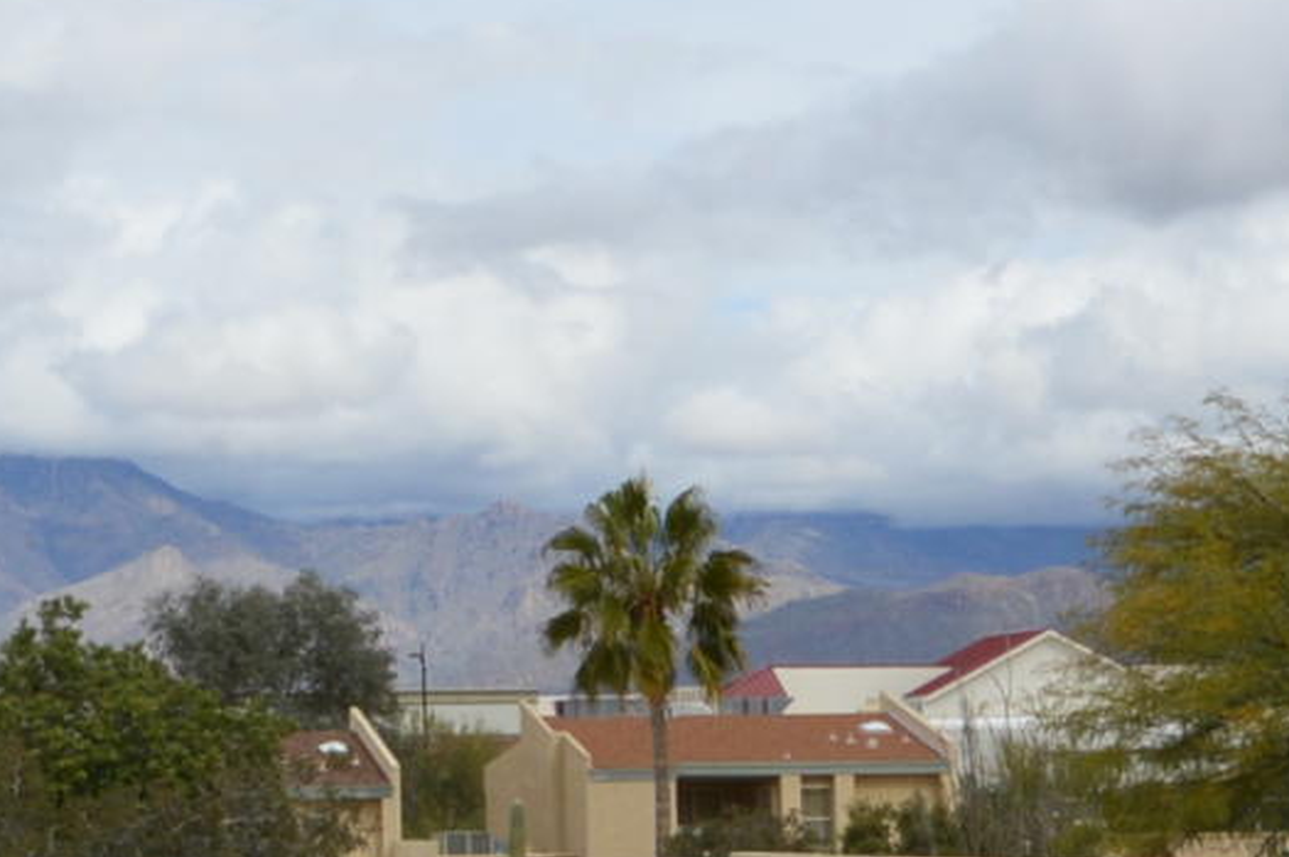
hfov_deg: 16.8
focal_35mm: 120
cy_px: -25
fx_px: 4293
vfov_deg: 11.3
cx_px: 133
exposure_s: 1/250
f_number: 8
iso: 100
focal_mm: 14
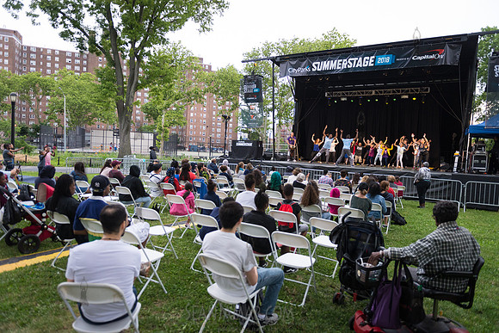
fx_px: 333
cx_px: 250
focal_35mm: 24
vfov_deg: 53.2
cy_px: 166
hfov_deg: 73.7
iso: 1600
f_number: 2.8
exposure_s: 1/1250
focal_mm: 24
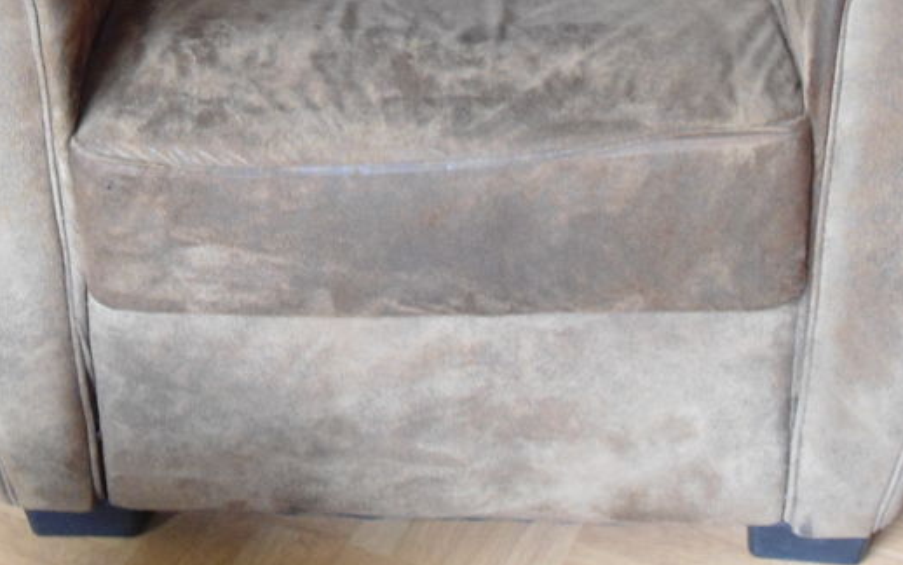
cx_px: 408
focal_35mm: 90
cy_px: -47
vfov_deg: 14.2
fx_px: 2215
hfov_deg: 23.0
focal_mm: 7.9
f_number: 3.5
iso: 400
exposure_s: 1/30
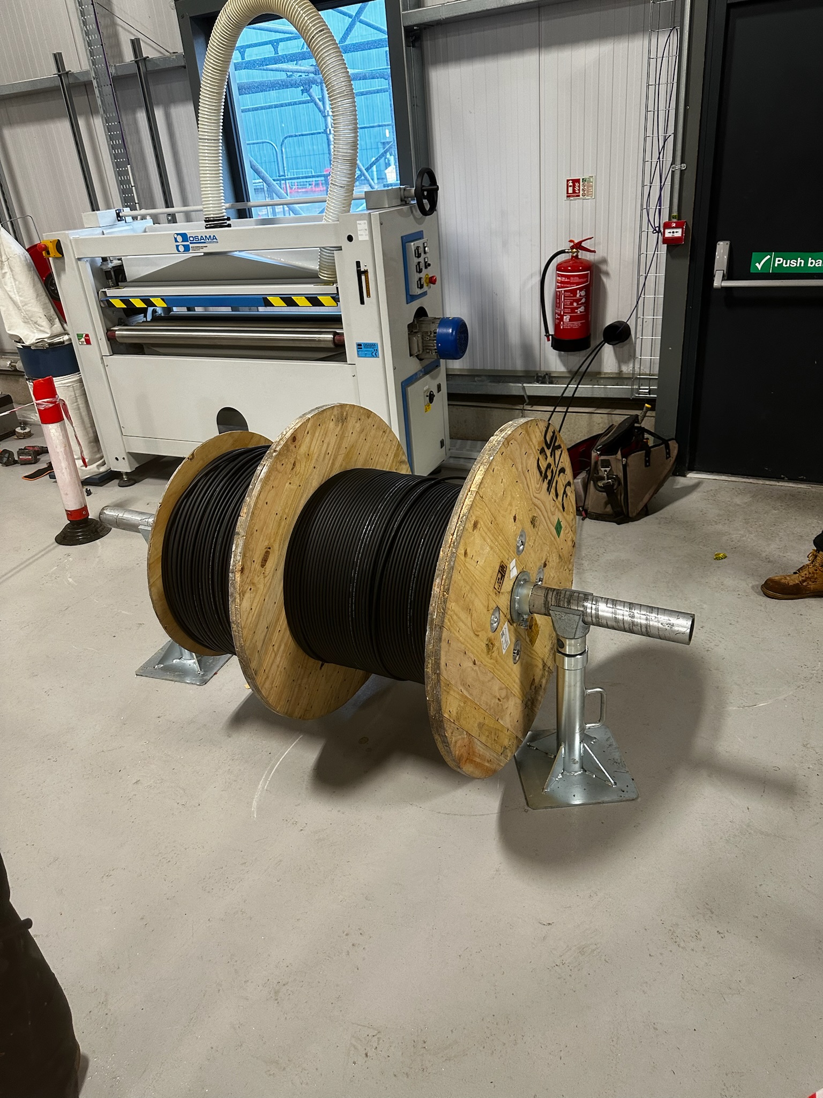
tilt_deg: -23.9
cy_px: 549
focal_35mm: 24
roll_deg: +4.1
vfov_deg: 71.6
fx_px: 761
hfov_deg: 56.8
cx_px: 412
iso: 200
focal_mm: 6.86
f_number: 1.78
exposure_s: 1/100
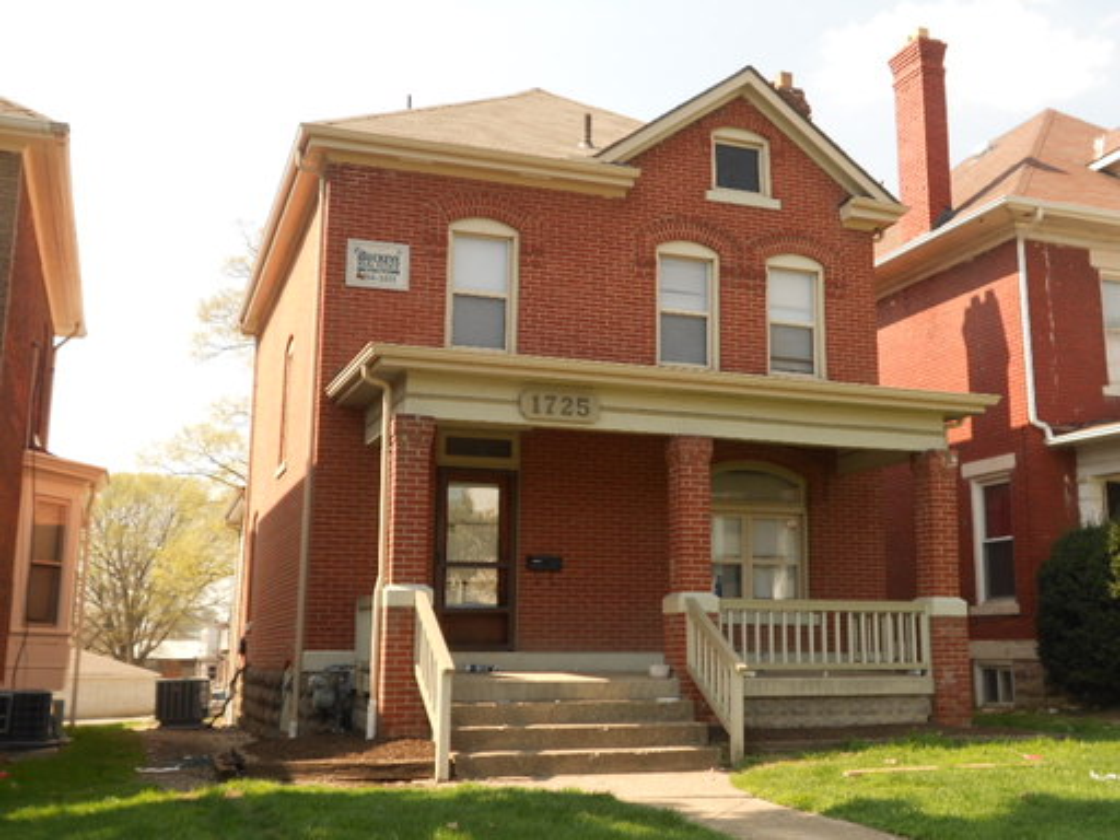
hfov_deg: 50.1
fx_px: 1197
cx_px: 560
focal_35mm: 37
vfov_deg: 38.7
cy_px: 420
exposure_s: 1/250
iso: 80
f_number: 3.9
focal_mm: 6.7
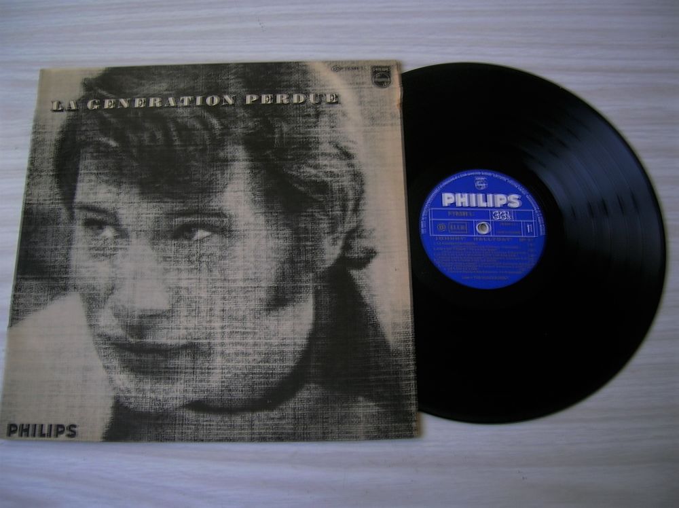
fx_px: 666
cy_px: 254
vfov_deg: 41.7
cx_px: 340
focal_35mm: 34
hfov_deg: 54.0
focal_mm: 5.7
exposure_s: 1/7.1
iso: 50
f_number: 2.9
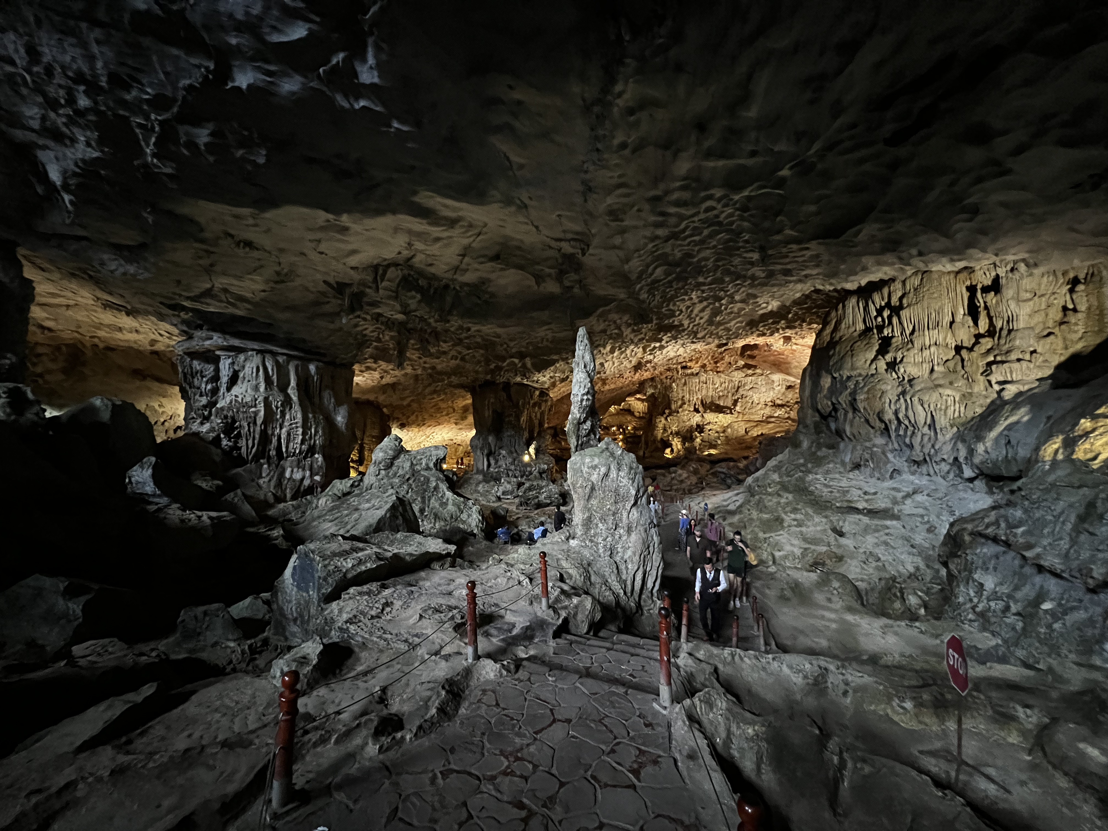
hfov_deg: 106.2
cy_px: 416
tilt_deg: +0.1
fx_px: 416
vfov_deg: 89.9
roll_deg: -0.4
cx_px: 554
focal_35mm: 13
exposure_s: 1/33
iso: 1250
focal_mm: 1.57
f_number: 1.8
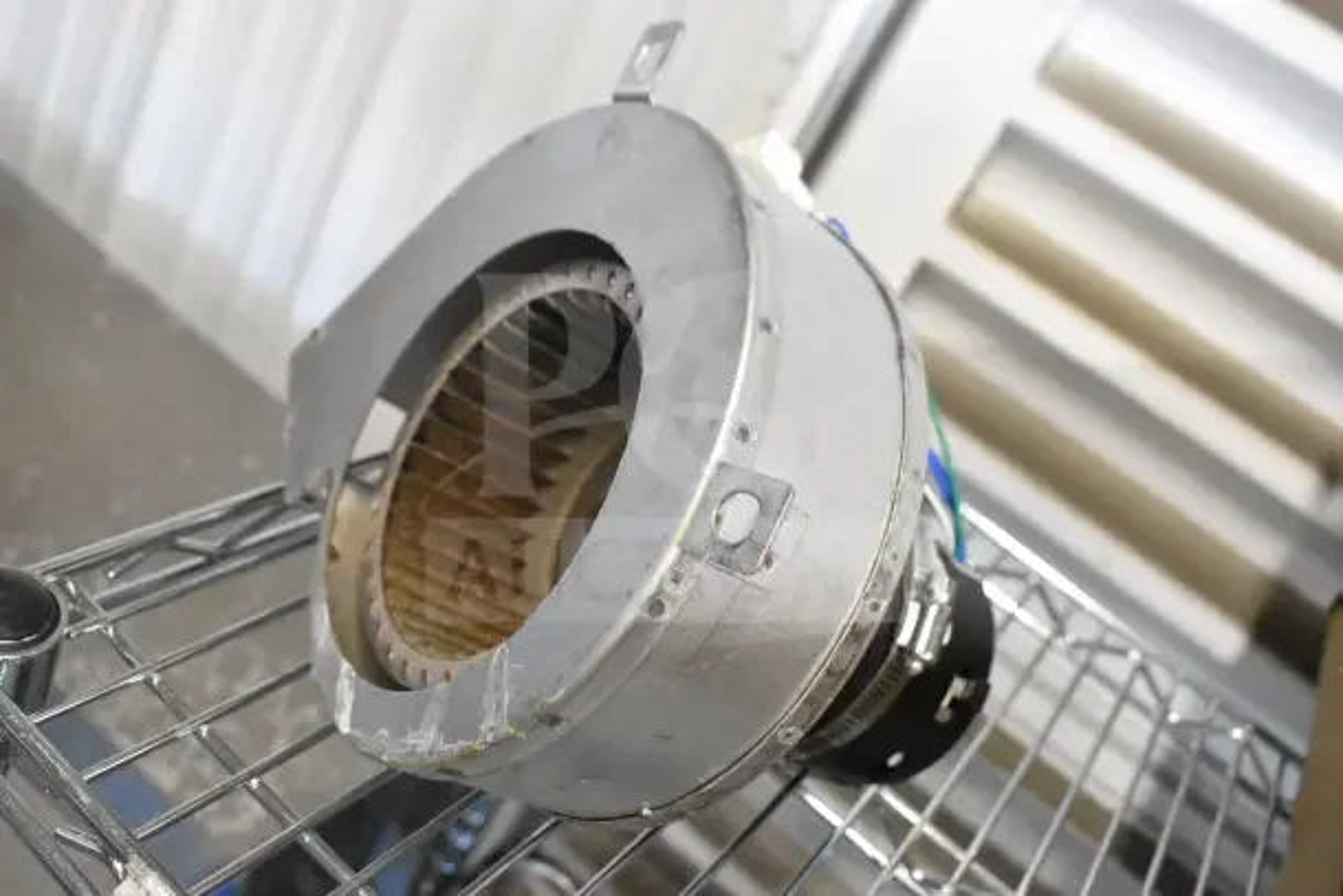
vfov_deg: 36.9
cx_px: 672
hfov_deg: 53.1
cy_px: 448
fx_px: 1343
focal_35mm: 36
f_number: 6.3
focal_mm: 24
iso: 6400
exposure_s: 1/160
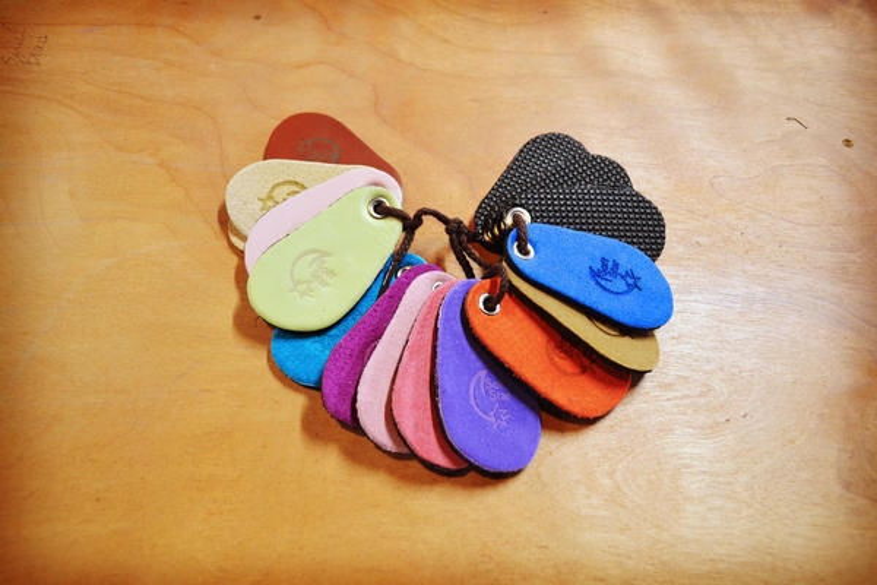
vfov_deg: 47.9
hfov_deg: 67.4
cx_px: 438
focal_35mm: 27
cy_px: 292
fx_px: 658
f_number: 3.5
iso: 2200
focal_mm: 18
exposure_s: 1/60
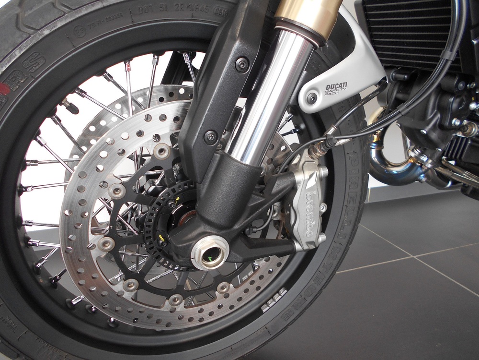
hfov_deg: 67.3
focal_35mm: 26
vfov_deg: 53.1
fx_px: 360
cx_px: 240
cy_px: 180
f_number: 3.2
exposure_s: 1/30
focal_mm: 4.6
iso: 140
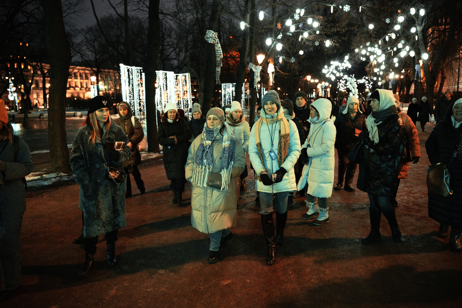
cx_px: 231
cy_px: 154
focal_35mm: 28
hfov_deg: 65.5
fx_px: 359
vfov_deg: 46.4
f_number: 2.8
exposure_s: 1/125
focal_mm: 28
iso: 2500
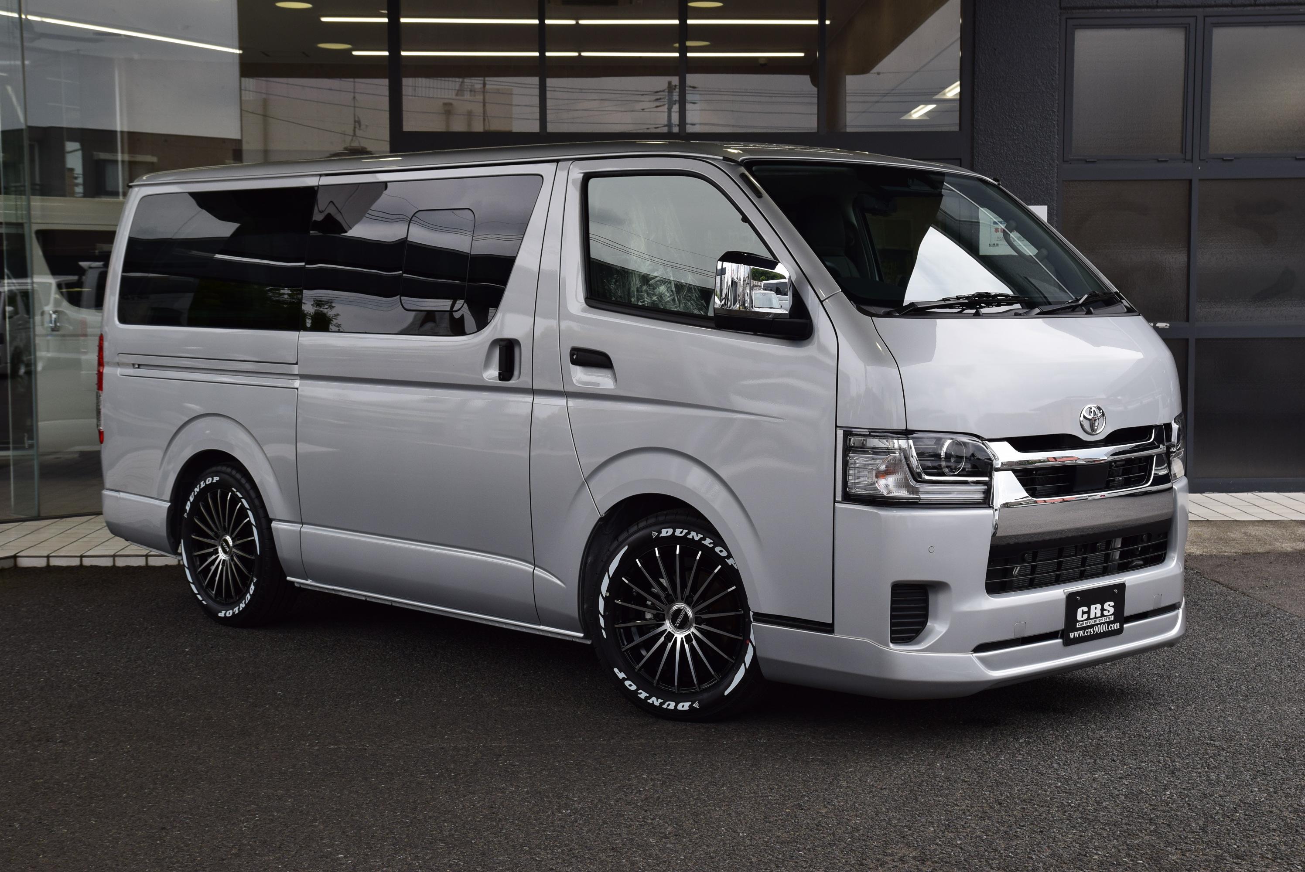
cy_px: 436
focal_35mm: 52
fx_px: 1905
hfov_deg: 37.8
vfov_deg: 25.8
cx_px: 652
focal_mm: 35
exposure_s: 1/400
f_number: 11
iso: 400
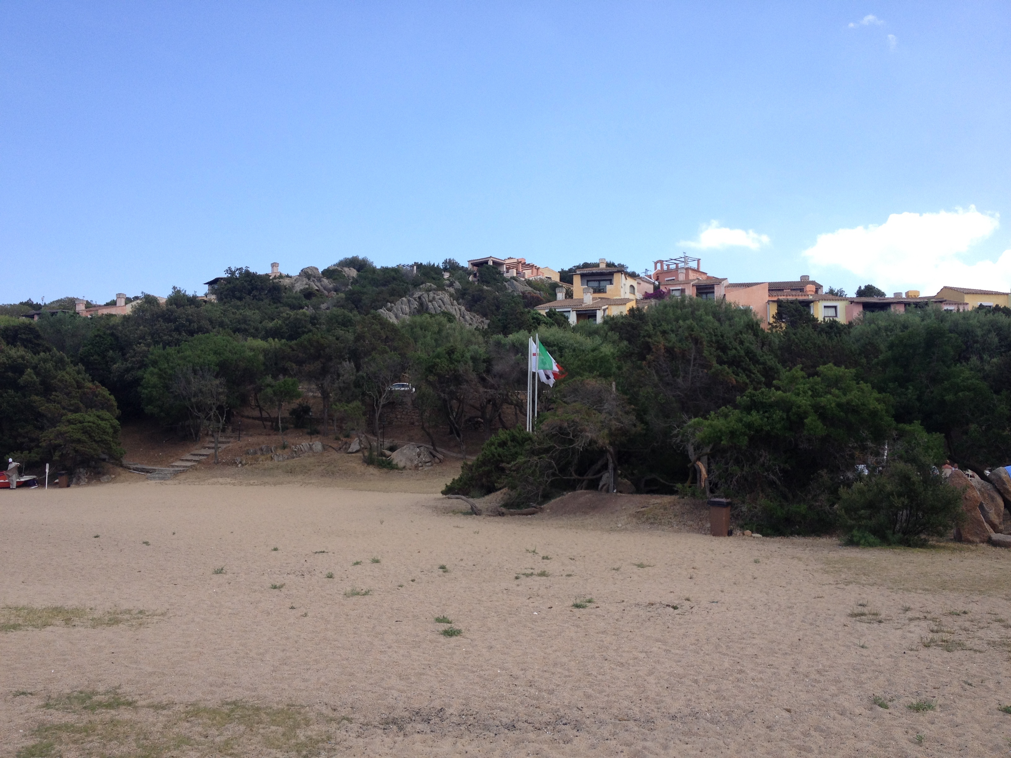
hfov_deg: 52.6
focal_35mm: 35
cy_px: 379
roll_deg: -0.2
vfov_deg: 40.7
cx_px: 506
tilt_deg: +3.9
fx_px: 1022
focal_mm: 4.28
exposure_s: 1/876
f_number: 2.4
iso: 50
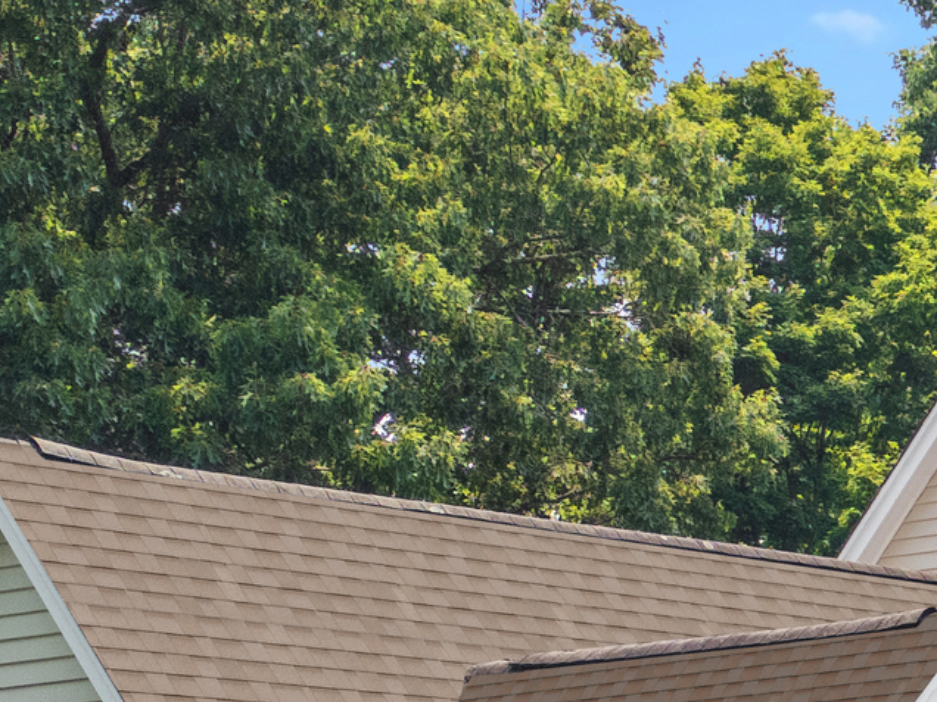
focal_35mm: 116
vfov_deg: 11.3
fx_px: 3140
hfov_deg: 16.1
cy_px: 1476
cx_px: 1204
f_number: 1.7
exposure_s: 1/15
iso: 210
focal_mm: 6.72
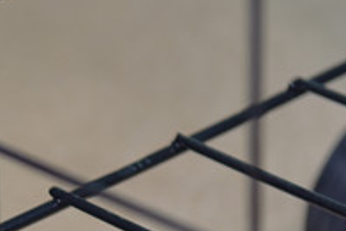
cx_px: -185
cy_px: 338
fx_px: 2741
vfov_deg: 4.8
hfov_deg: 7.1
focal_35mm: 285
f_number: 4
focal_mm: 70
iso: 800
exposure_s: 1/80
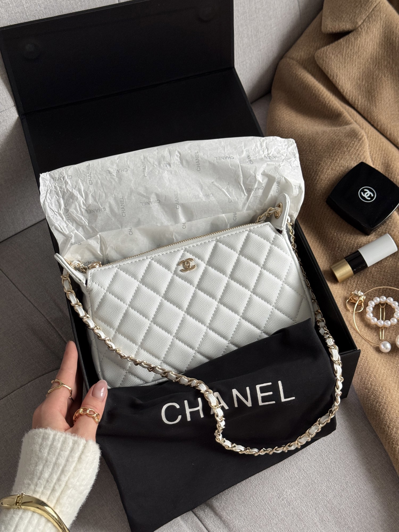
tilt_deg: -57.7
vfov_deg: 39.7
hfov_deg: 30.3
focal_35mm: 48
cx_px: 200
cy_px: 266
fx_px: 738
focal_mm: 6.76
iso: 160
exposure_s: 1/60
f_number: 1.78
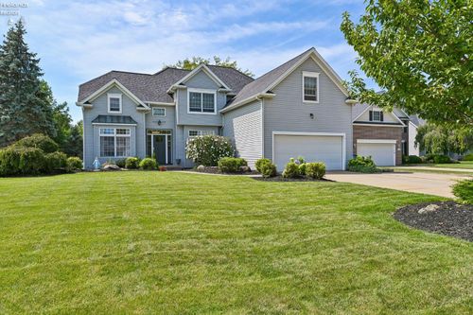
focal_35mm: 24
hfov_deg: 73.8
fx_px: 315
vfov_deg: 53.1
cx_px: 236
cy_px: 158
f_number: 8
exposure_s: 1/800
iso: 200
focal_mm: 24
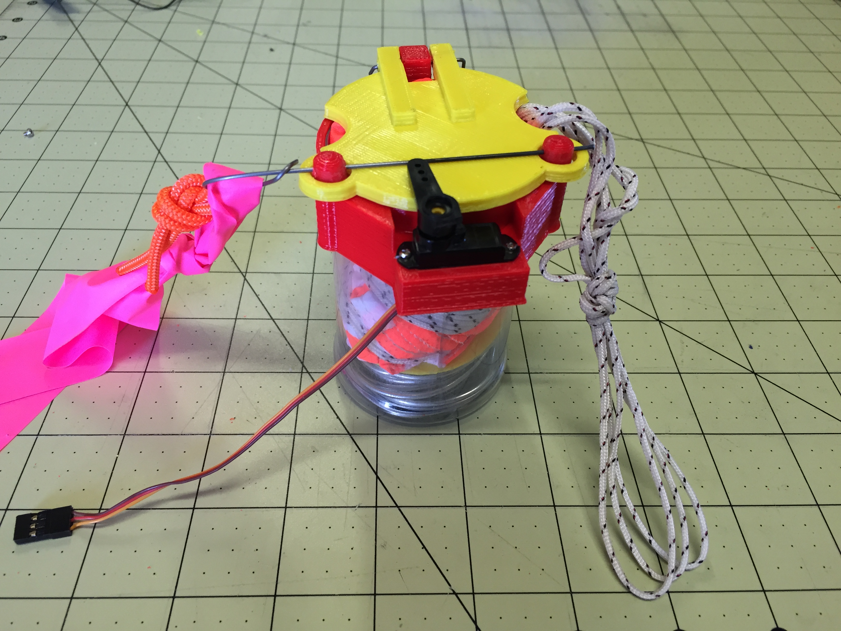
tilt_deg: -43.9
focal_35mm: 29
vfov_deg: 48.2
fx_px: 705
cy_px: 316
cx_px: 420
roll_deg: -1.1
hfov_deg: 61.7
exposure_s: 1/30
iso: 64
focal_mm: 4.15
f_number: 2.2
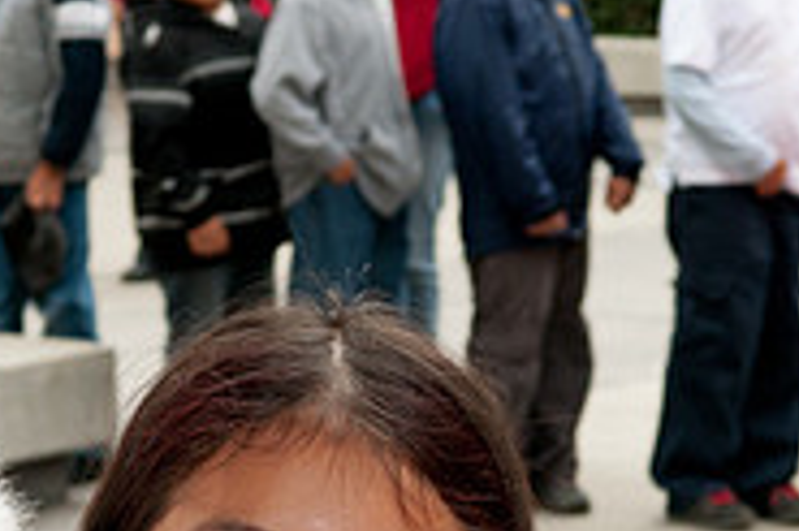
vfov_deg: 6.4
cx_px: 358
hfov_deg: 9.7
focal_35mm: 212
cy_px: 680
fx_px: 4691
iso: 320
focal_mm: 45
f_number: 6.3
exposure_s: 1/160
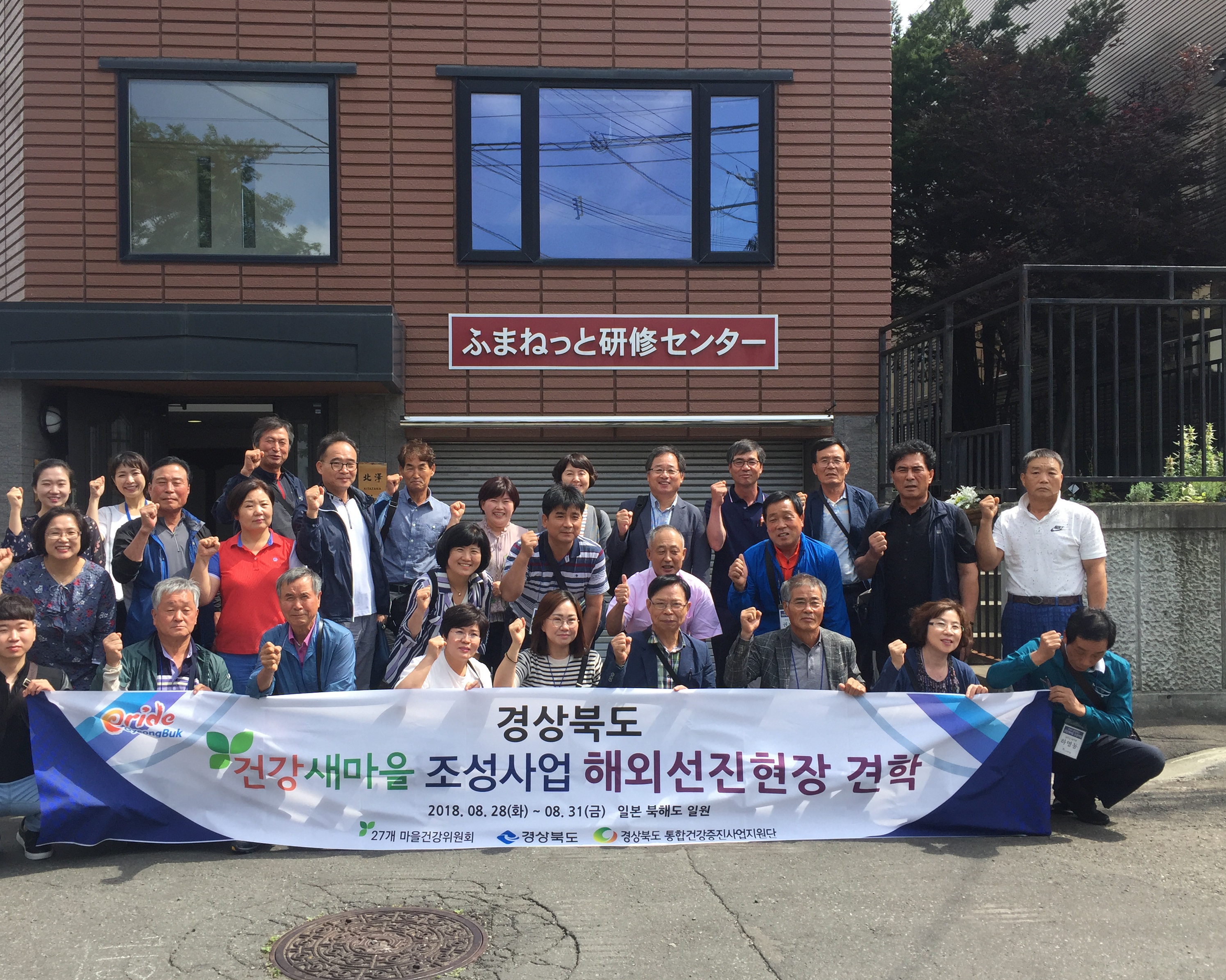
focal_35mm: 31
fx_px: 1125
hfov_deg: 57.1
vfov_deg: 47.1
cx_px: 565
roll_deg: -0.1
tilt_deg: +1.5
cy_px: 502
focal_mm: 4.15
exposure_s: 1/1041
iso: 32
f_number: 2.2
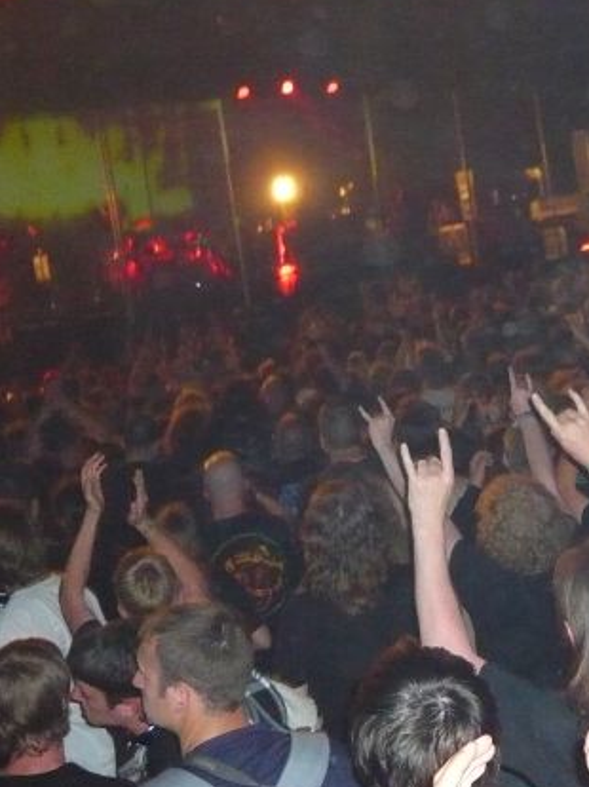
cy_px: 304
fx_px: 1317
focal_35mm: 58
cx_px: 576
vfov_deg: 33.1
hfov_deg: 24.2
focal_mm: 4.9
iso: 640
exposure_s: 1/30
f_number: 2.9
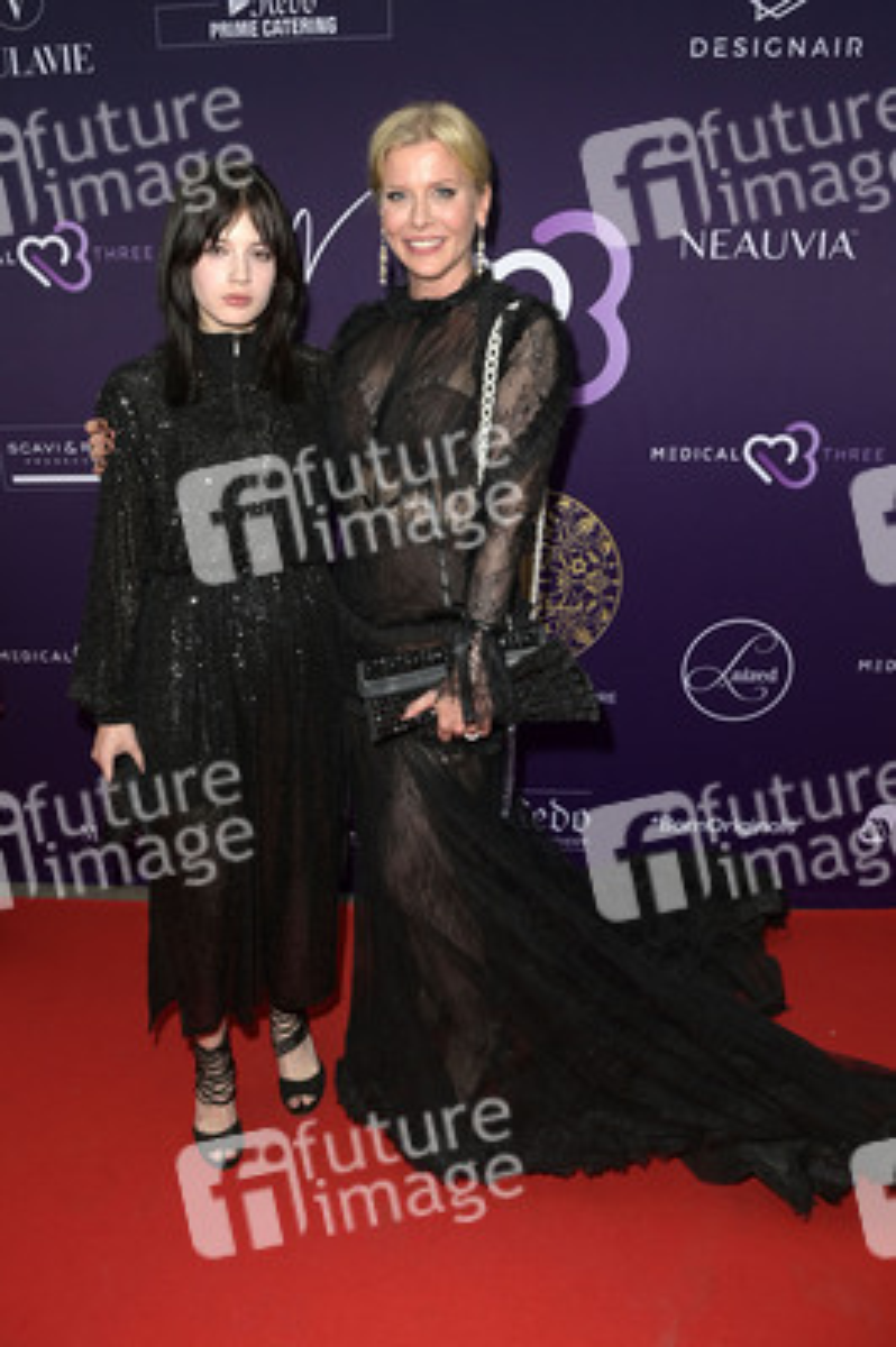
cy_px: 674
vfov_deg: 73.8
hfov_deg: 53.1
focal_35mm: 24
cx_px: 448
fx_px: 897
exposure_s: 1/250
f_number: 5.6
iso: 800
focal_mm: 24
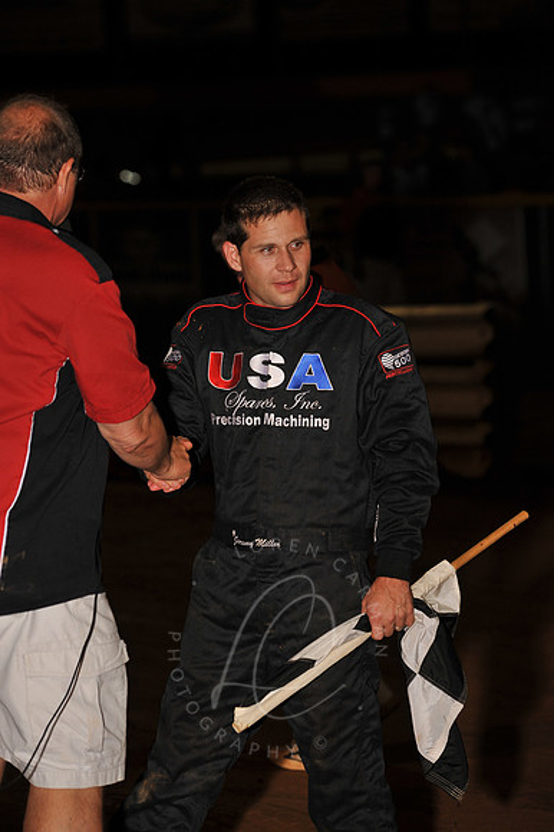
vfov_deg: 12.1
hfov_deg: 8.1
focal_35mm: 170
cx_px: 277
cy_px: 416
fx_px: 3929
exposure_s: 1/250
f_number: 6.3
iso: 500
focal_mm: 170
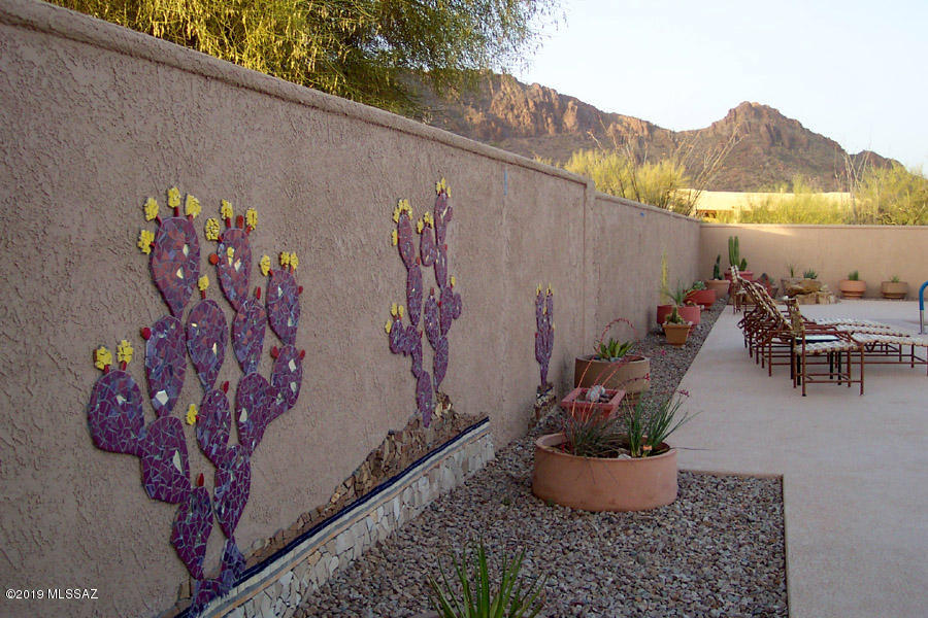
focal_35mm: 38
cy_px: 309
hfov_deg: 50.7
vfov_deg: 35.1
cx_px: 464
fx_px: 979
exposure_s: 1/250
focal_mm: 8
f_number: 2.8
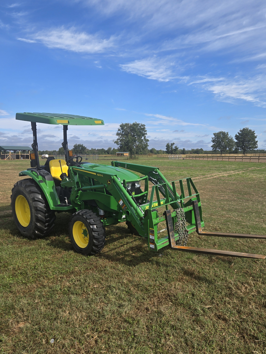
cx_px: 139
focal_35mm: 27
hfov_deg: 51.3
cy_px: 173
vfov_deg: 65.3
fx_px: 277
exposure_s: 1/1915
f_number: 1.8
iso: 25
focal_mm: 5.4
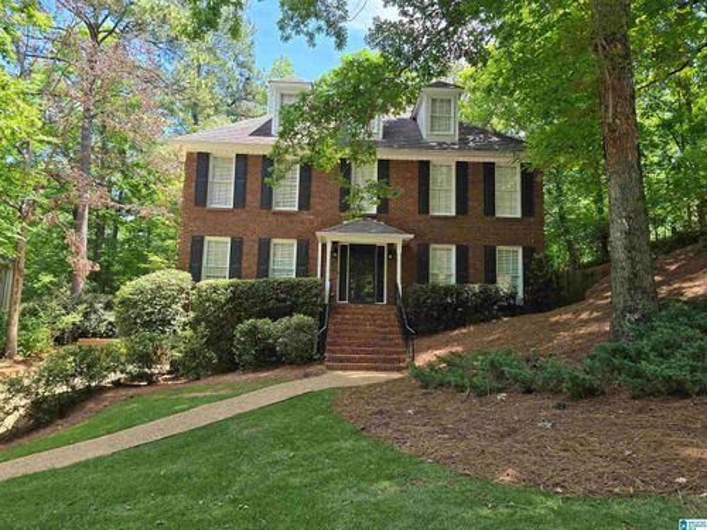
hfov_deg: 73.9
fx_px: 470
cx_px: 354
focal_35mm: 23
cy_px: 265
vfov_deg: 58.9
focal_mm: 6.3
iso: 16
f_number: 1.7
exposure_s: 1/180
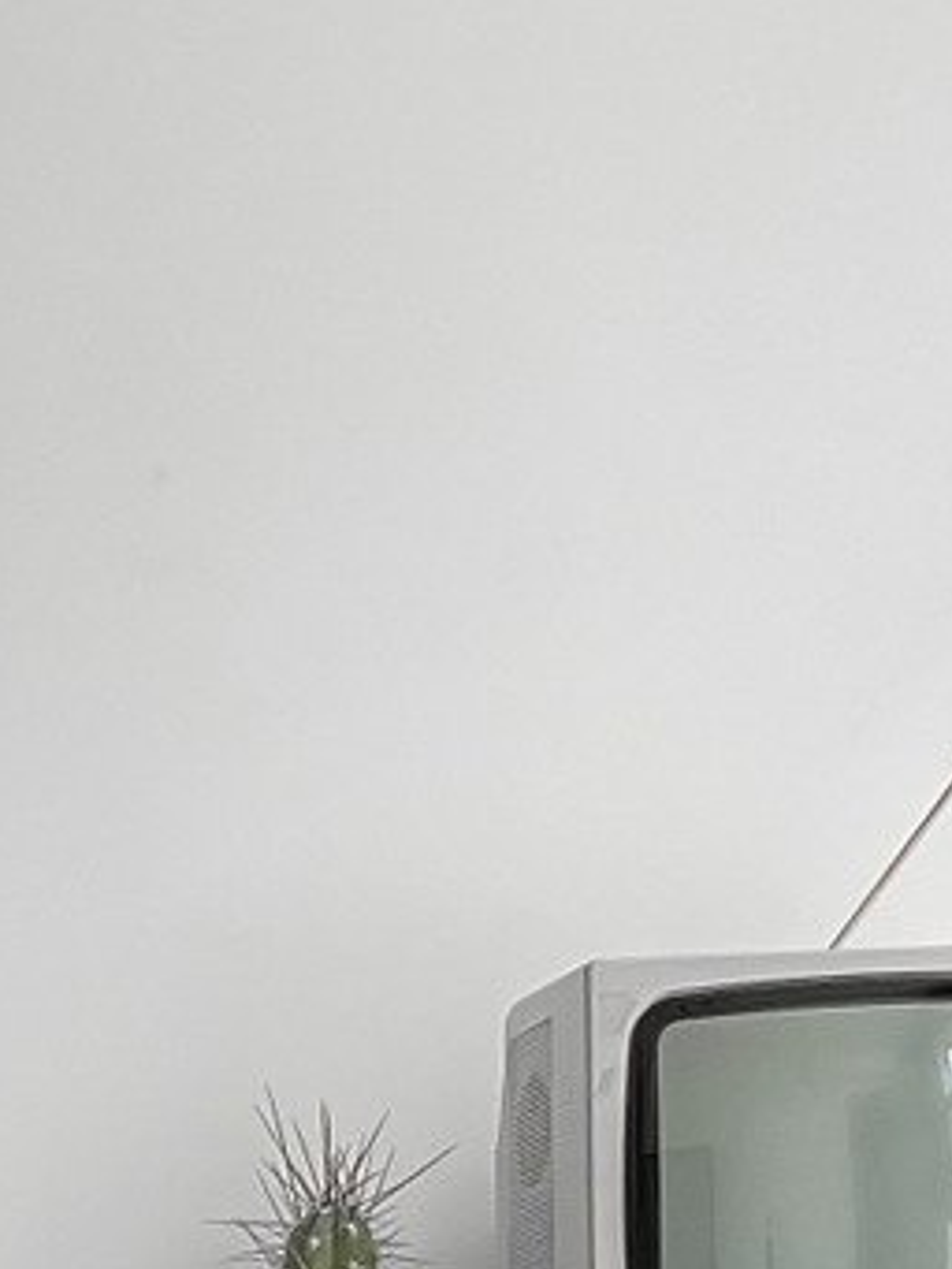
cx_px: -1090
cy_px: 1991
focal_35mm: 136
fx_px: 4984
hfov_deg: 9.9
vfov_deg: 13.5
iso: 25
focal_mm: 3
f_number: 1.8
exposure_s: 1/120
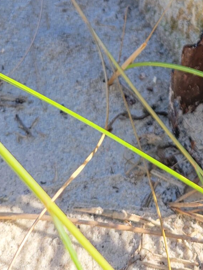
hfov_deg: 16.6
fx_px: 680
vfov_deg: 19.3
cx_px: 211
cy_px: -151
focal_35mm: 87
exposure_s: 1/138
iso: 40
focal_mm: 5.4
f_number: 1.8
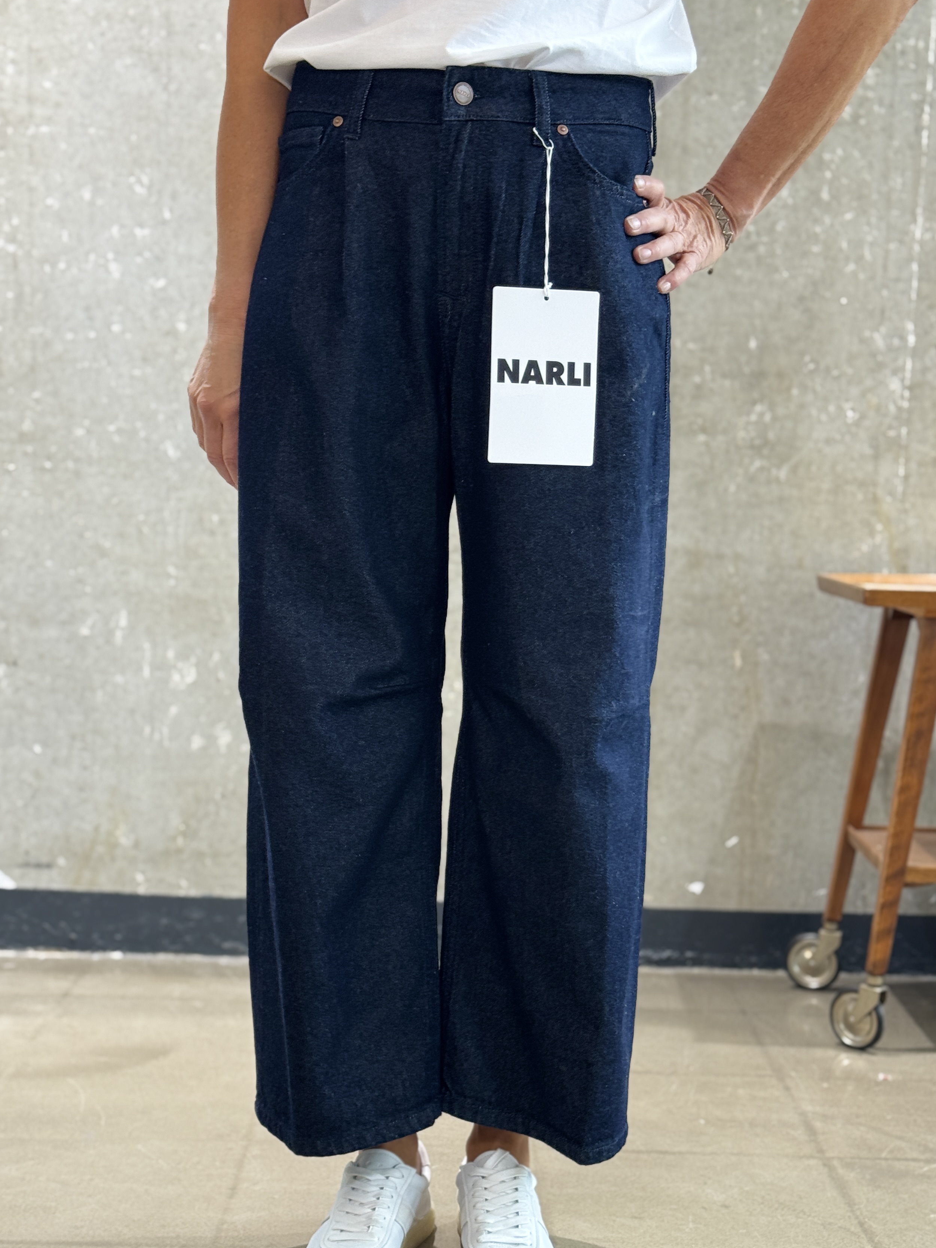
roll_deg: -1.2
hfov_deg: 25.2
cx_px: 410
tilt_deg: -6.4
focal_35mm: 58
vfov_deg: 33.2
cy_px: 725
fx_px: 2091
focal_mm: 6.76
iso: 64
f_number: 1.78
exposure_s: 1/50
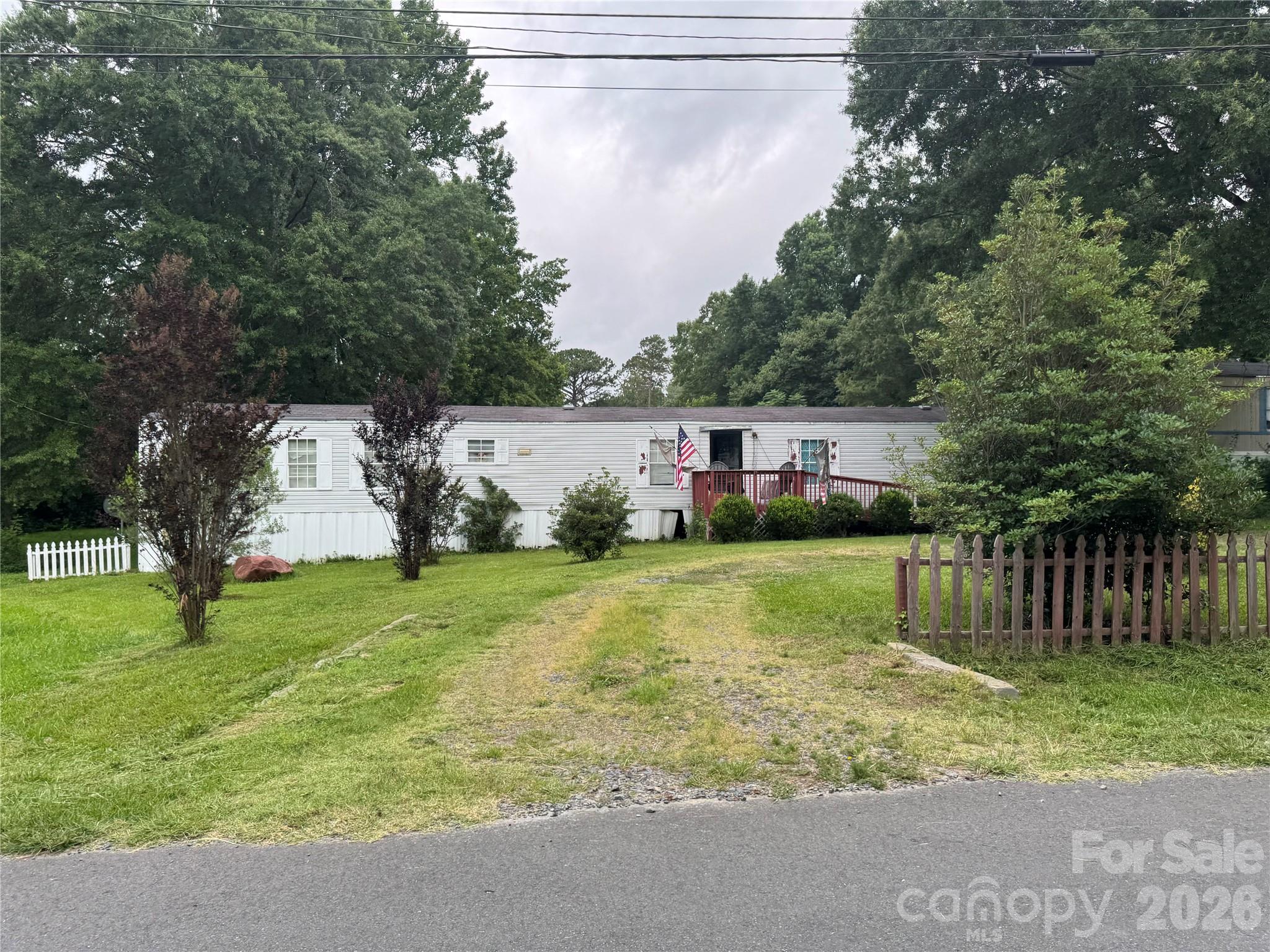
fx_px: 881
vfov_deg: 56.8
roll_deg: -1.5
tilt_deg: -0.5
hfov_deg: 71.6
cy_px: 476
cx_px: 635
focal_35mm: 24
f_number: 1.78
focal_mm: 6.76
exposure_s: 1/802
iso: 80
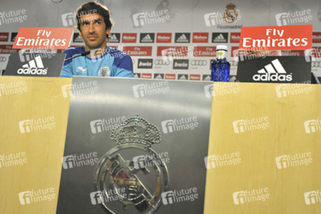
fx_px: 312
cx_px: 160
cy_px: 107
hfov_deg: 54.4
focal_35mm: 35
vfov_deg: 37.9
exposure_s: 1/80
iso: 800
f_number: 4
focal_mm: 35
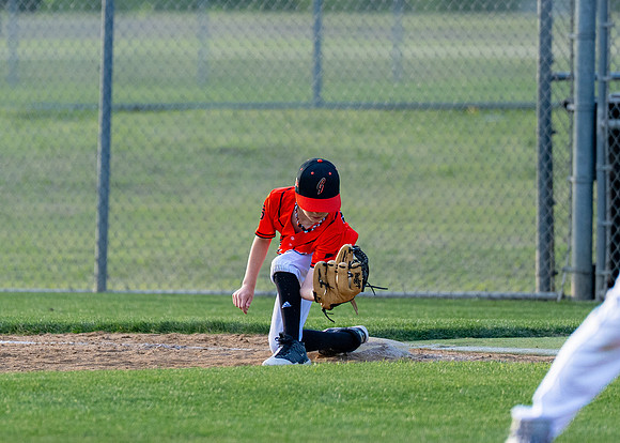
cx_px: 284
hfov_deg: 3.7
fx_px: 9649
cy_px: 129
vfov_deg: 2.6
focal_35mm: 548
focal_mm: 200
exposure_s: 1/2500
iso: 800
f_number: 2.8
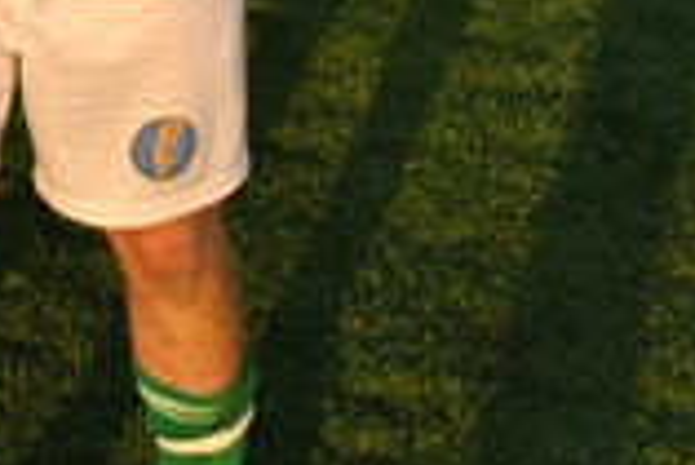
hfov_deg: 13.3
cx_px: -283
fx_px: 2840
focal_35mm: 147
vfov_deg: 8.9
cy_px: -412
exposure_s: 1/160
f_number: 6.3
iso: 100
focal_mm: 24
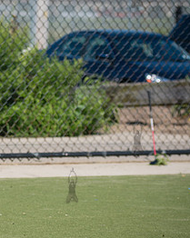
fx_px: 1831
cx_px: -98
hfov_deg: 5.9
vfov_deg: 7.4
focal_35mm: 260
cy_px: 154
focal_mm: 92
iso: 100
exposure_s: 1/1600
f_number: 4
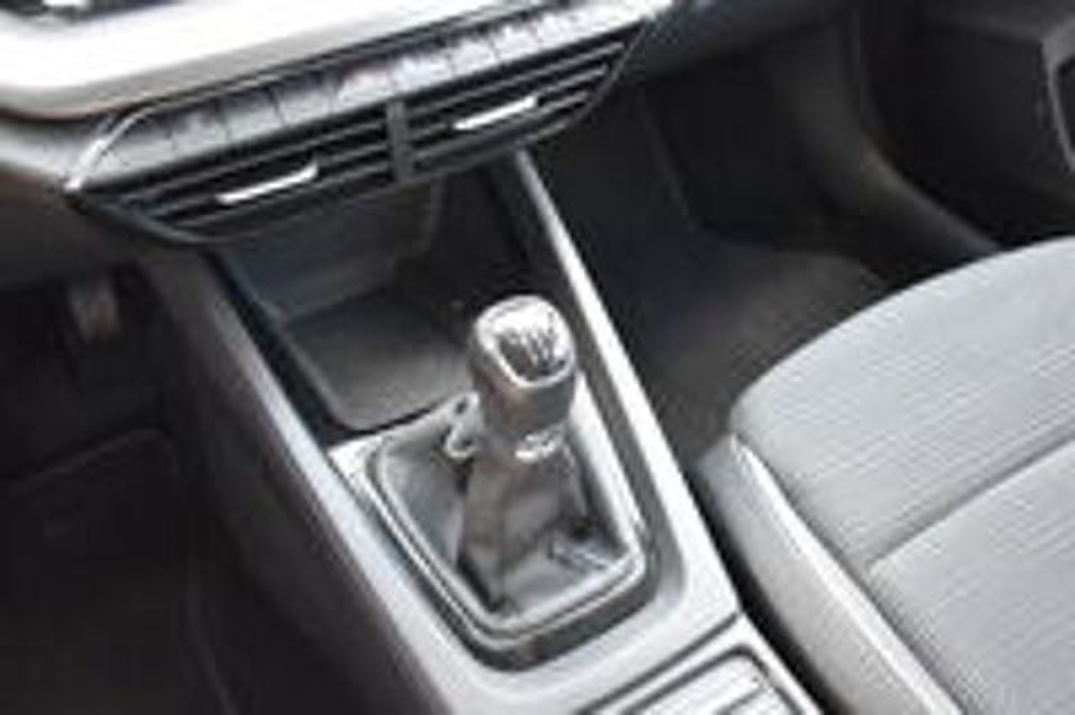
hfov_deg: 57.3
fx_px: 984
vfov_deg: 39.9
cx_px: 538
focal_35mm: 33
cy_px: 358
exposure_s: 1/60
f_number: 3.5
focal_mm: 22
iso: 2000
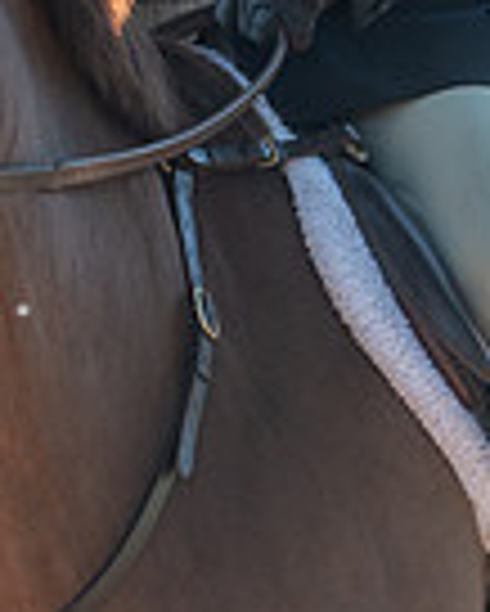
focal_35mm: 447
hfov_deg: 3.5
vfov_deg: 4.3
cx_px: 22
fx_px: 8094
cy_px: 75
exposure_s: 1/320
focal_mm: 95
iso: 280
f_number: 4
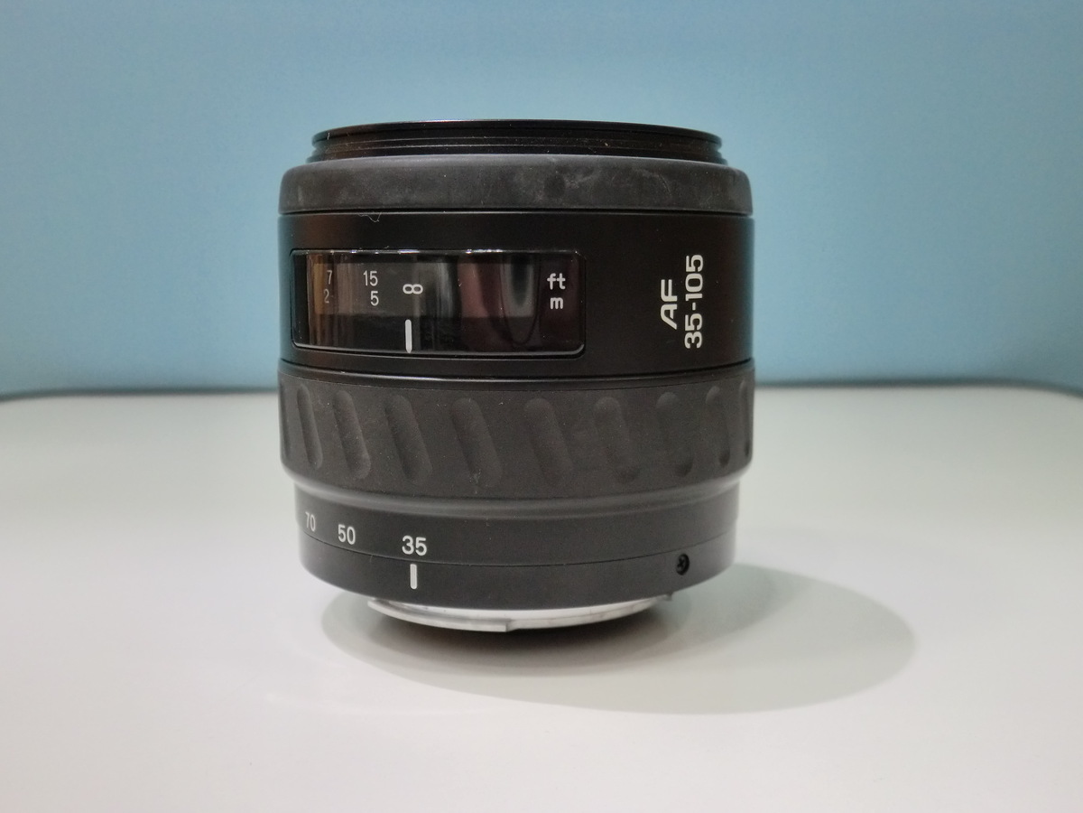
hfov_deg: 51.4
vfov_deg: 39.7
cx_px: 542
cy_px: 406
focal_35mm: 36
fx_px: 1126
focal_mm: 6.58
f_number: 3
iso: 100
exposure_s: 1/60
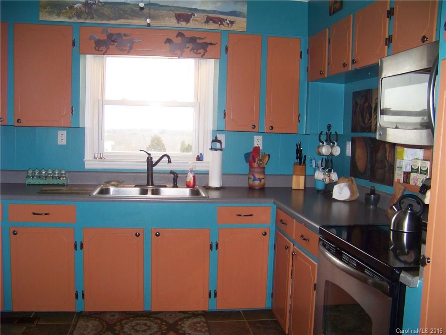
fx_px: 464
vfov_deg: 39.7
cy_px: 168
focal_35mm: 36
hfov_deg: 51.4
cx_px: 223
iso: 200
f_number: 2.8
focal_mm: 5.85
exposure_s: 1/30
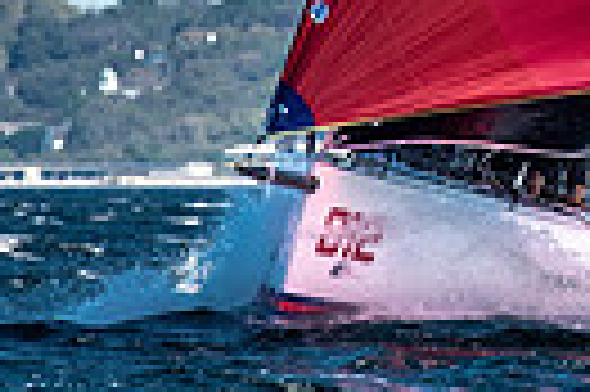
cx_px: 971
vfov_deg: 0.6
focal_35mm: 2175
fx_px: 35601
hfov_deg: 0.9
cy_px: -325
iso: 320
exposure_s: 1/2500
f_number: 5
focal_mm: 300
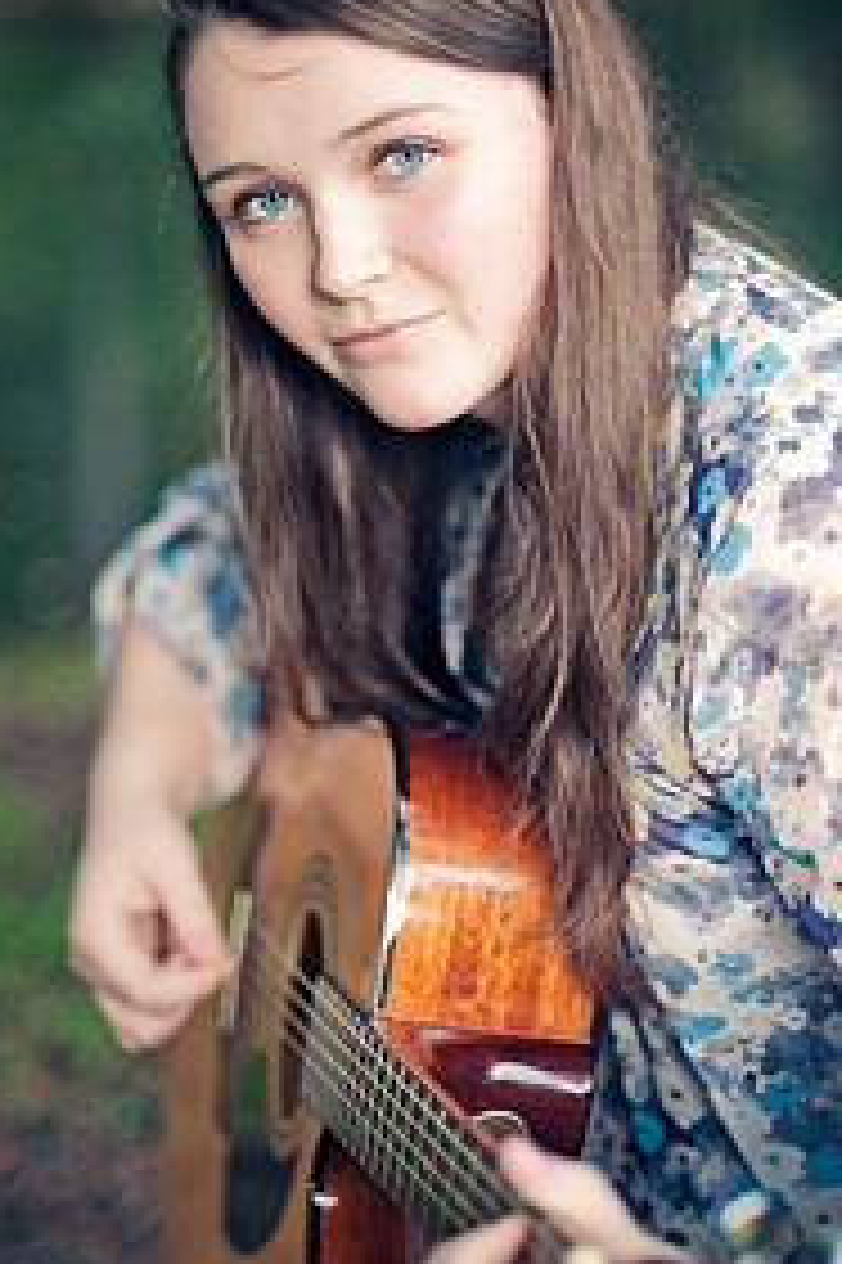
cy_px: 670
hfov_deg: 17.0
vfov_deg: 25.4
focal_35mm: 80
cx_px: 435
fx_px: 2810
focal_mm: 50
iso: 200
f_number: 1.4
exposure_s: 1/125
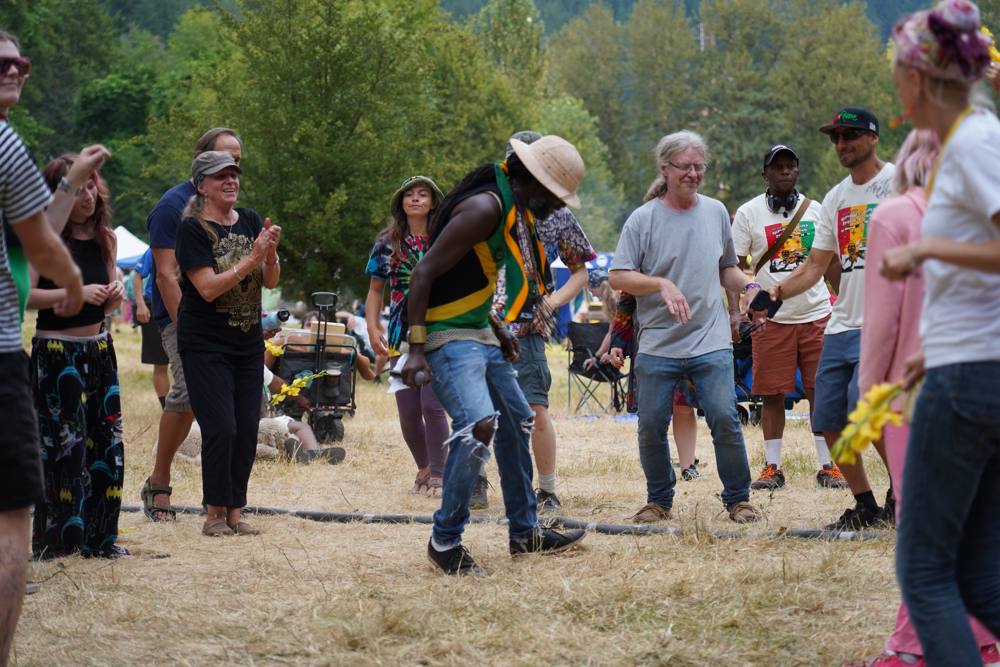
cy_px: 334
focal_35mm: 105
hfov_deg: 19.5
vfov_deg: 13.0
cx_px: 500
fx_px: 2916
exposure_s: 1/160
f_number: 4
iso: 250
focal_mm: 105
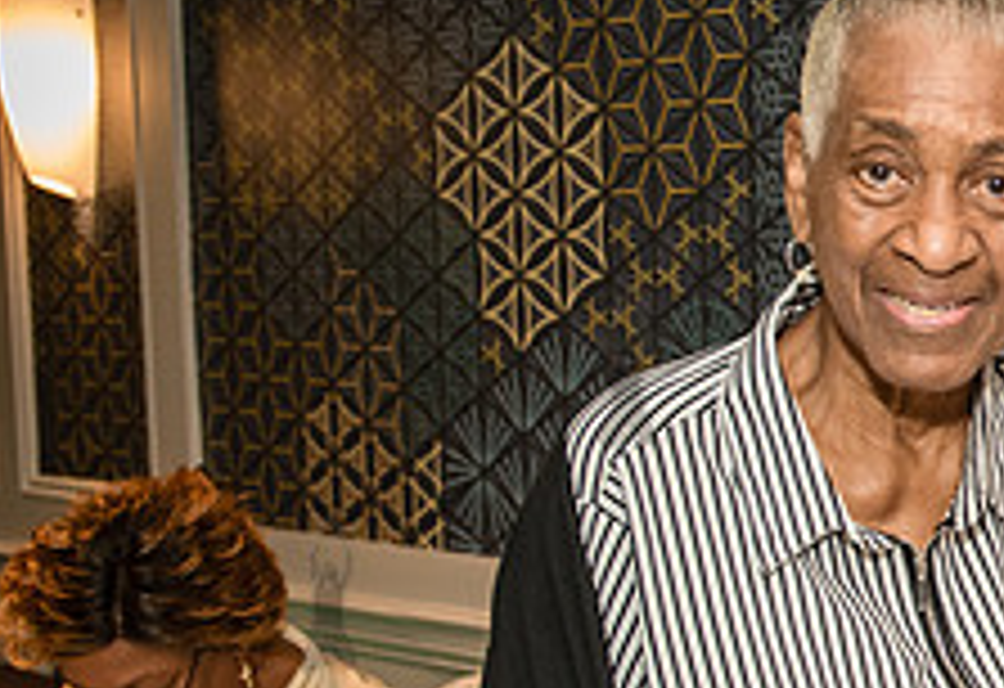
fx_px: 2251
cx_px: 1284
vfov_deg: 17.3
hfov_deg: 22.6
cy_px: 519
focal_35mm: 80
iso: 1600
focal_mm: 28
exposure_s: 1/160
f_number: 3.5
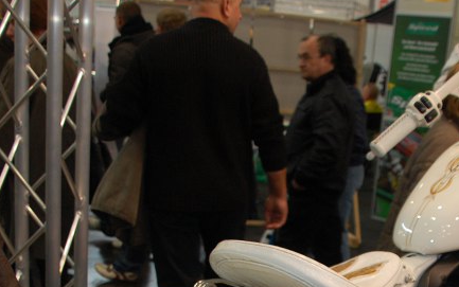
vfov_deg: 18.8
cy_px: 352
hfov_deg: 31.2
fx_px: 813
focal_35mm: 65
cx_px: 320
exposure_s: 1/60
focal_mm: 18
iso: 400
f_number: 3.5
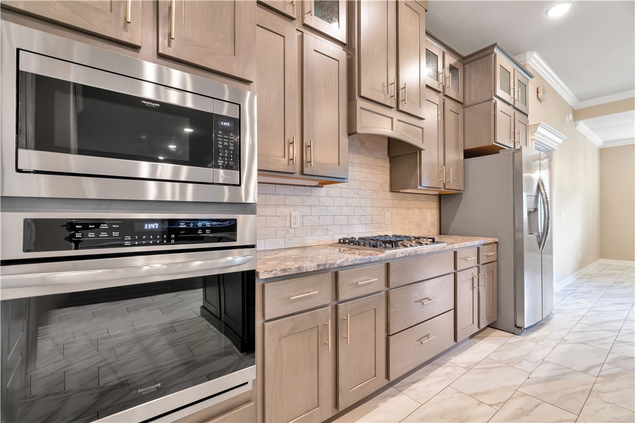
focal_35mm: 16
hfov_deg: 96.7
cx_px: 318
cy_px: 212
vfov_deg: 73.7
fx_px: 282
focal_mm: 16
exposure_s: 1.3
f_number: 6.3
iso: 100
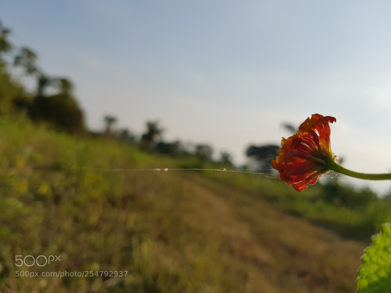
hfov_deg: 67.3
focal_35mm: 26
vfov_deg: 53.1
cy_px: 146
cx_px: 196
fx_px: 294
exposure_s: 1/3776
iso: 40
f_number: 1.7
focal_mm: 4.2
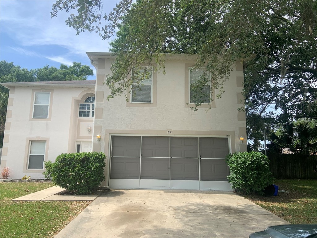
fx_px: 238
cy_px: 119
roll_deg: -0.5
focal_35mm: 26
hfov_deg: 67.3
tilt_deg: +10.7
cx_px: 158
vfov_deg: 53.1
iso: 25
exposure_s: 1/1332
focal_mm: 4.25
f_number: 1.8
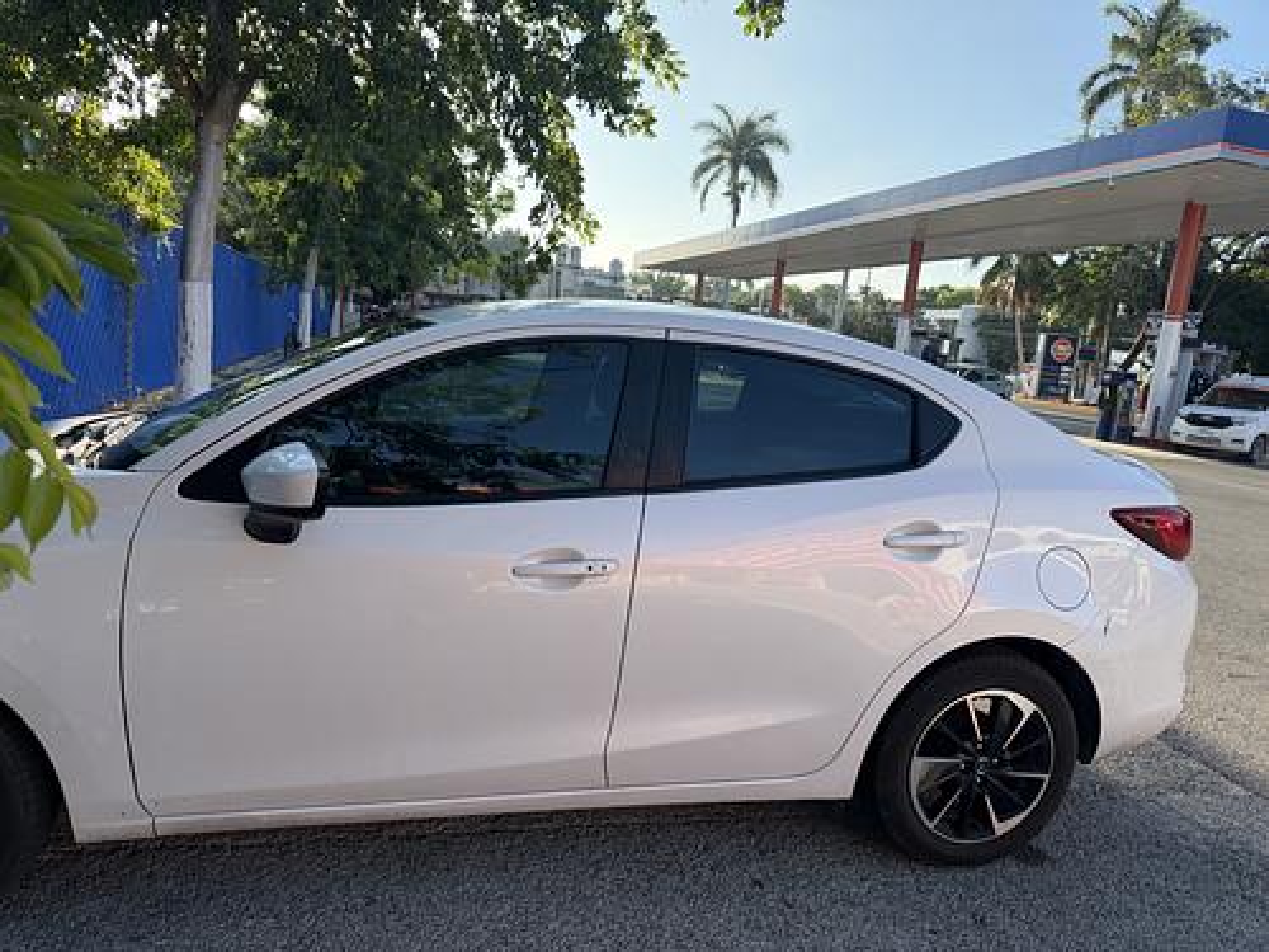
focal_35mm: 24
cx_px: 634
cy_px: 476
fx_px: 880
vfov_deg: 56.8
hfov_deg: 71.6
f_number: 1.78
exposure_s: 1/2000
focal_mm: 6.76
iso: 100
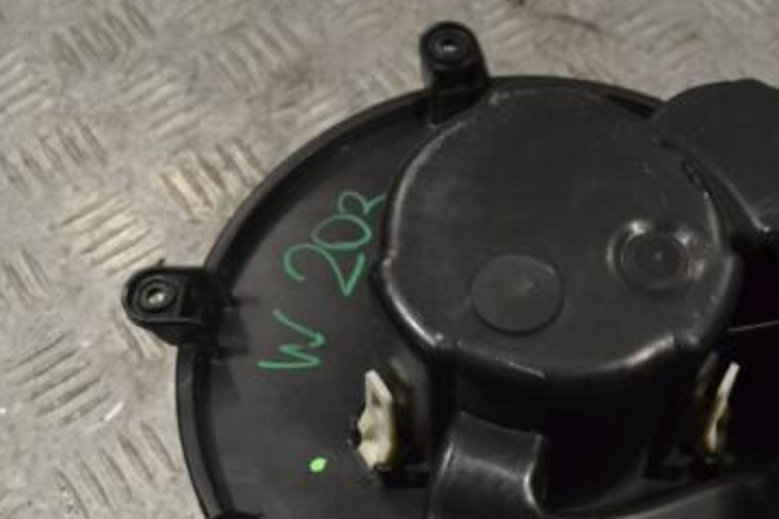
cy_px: 331
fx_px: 1406
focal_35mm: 65
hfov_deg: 30.4
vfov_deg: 20.9
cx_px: 591
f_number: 9
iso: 3200
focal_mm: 26
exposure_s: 1/320
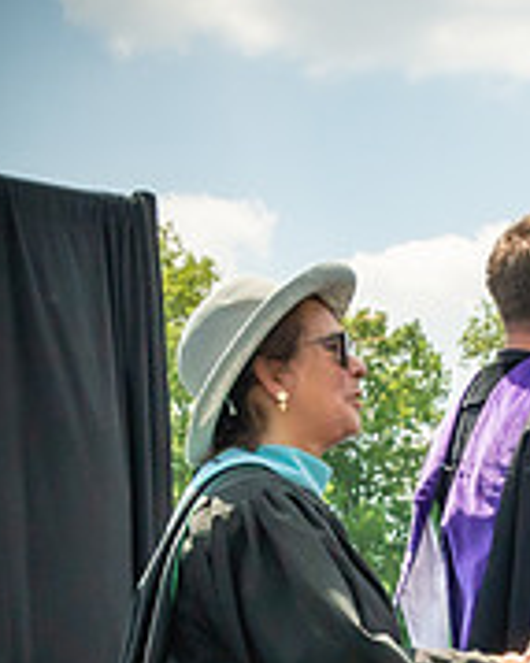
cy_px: 844
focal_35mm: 144
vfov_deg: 13.0
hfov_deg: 10.7
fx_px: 2826
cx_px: 393
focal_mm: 17
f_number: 7.1
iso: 200
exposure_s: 1/800
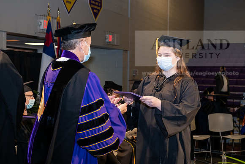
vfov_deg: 20.6
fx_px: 449
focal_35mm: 66
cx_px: 122
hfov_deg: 30.5
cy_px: 82
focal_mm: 66
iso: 1600
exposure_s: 1/200
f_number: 6.3
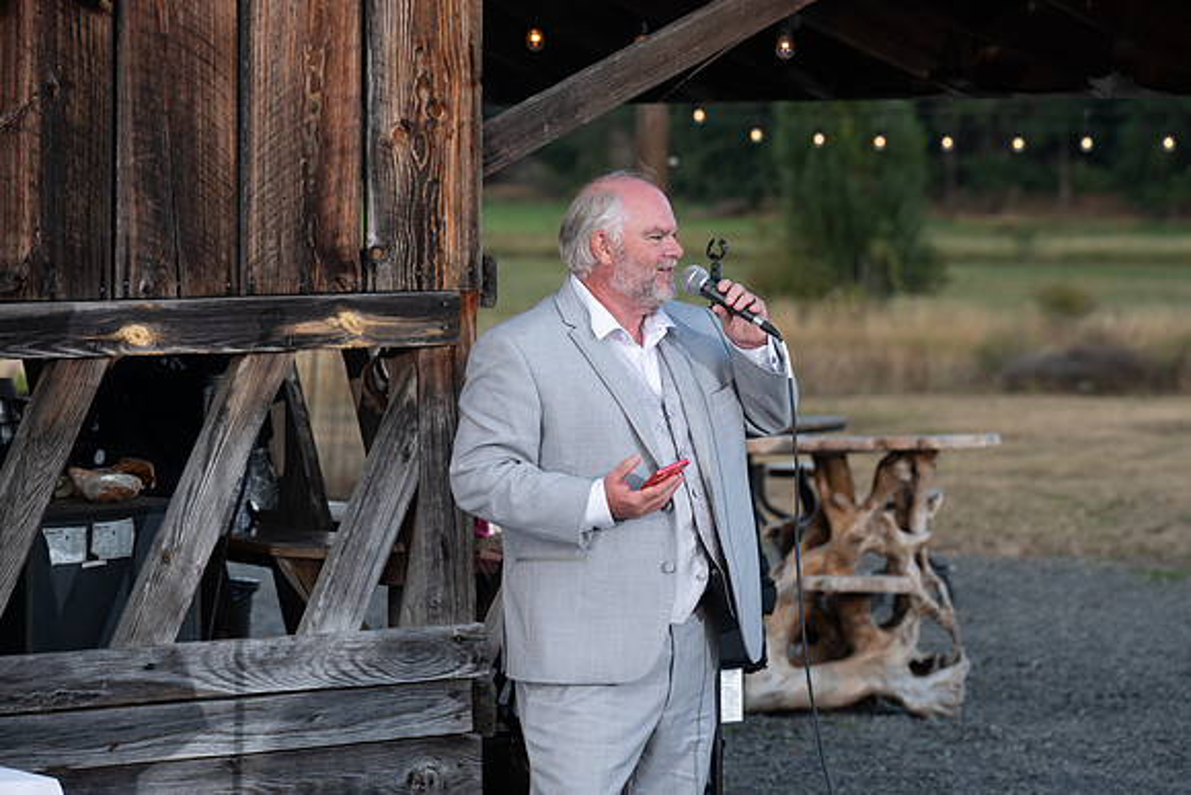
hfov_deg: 13.7
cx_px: 596
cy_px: 398
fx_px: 4963
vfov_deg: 9.2
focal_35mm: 150
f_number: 6.3
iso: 320
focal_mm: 150
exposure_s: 1/200
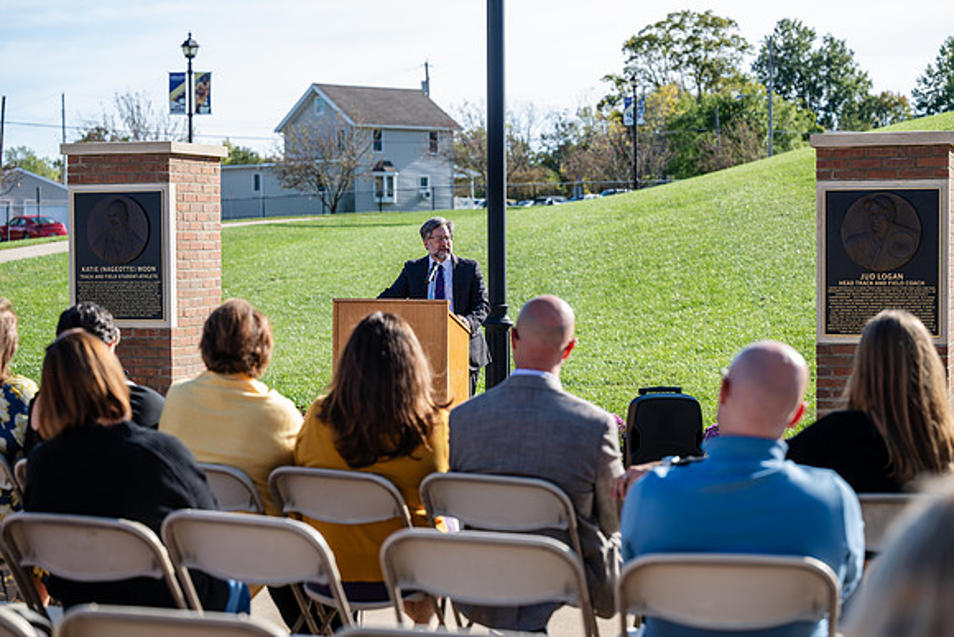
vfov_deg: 19.5
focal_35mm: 70
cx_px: 477
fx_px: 1855
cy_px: 318
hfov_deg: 28.8
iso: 80
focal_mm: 70
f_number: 3.5
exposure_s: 1/400
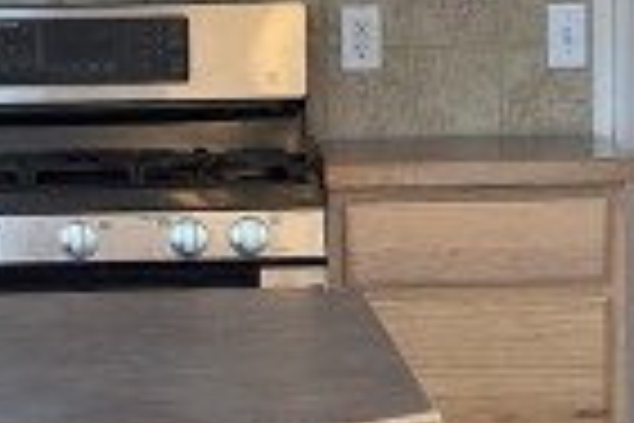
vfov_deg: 7.9
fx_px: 3064
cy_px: 238
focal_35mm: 174
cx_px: 67
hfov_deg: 11.7
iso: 100
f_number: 1.7
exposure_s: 1/120
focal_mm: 6.3
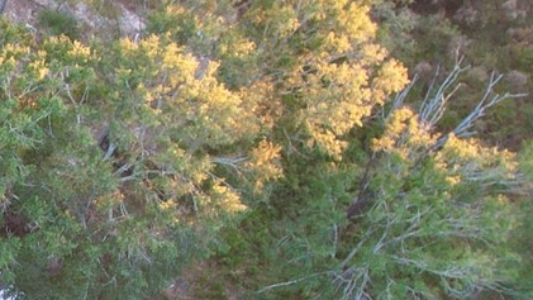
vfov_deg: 9.9
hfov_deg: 14.3
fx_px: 1682
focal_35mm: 119
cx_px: -599
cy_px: 458
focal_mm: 8.38
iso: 100
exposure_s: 1/20
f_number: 2.8
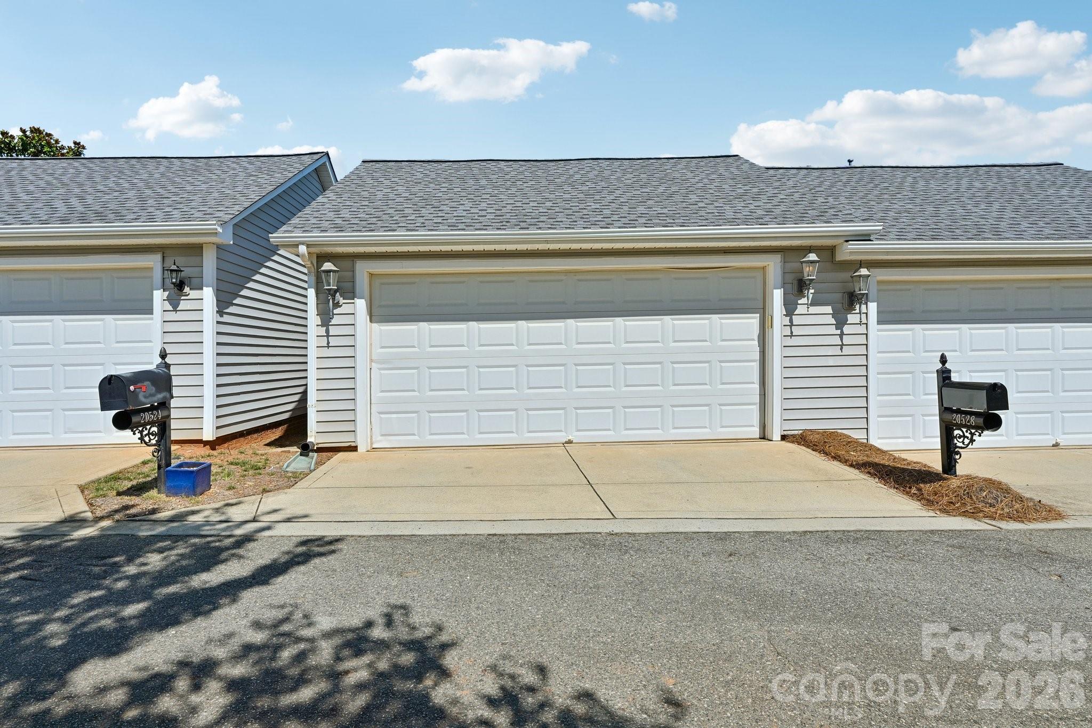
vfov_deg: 68.9
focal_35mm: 18
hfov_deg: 91.6
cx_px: 546
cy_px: 364
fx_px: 531
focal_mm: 17.5
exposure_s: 1/640
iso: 100
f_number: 8
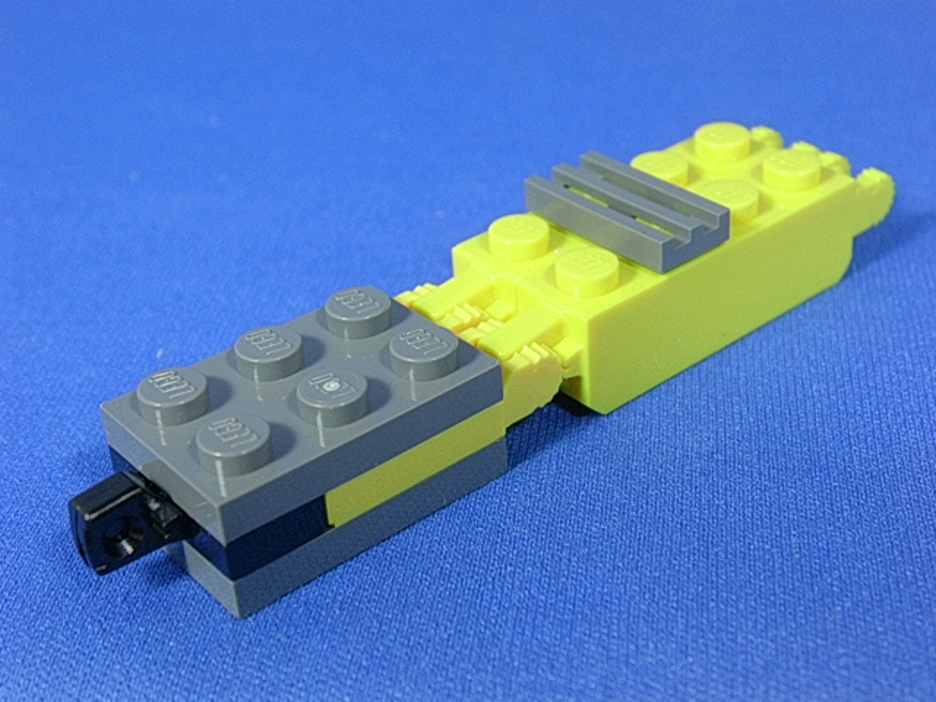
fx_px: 1622
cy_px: 351
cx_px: 468
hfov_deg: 32.2
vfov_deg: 24.4
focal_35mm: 60
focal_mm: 9
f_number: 3.4
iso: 70
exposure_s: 1/9.5
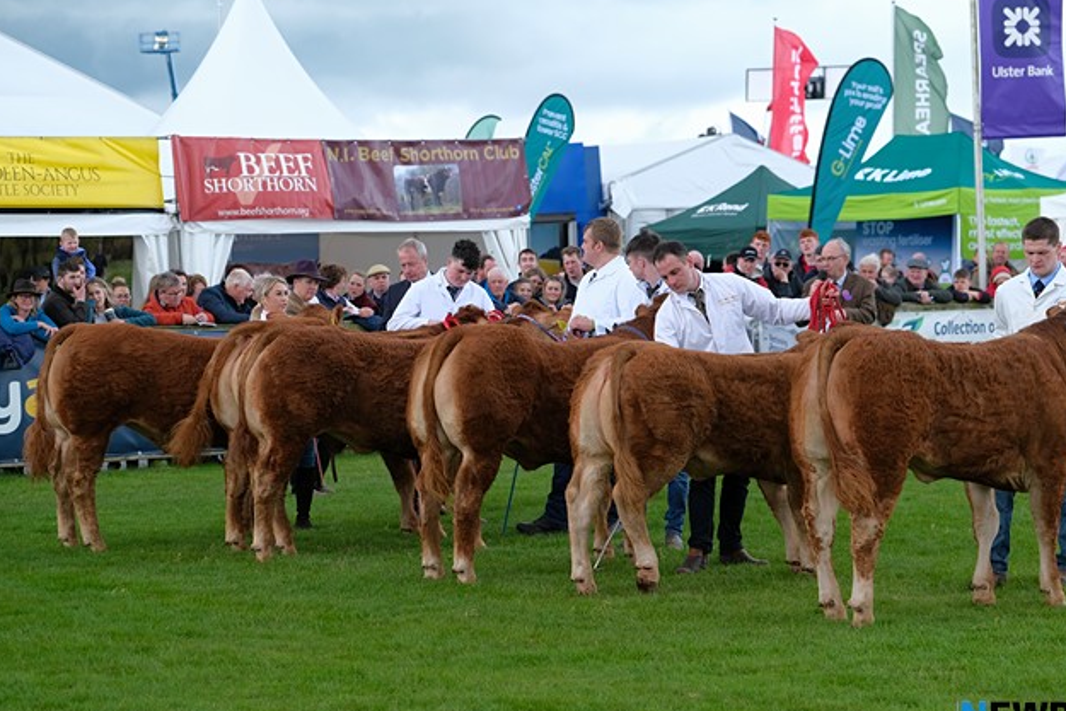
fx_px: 3050
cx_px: 587
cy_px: 371
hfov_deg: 19.8
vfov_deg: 13.3
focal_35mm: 103
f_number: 3.2
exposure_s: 1/900
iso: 400
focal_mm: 61
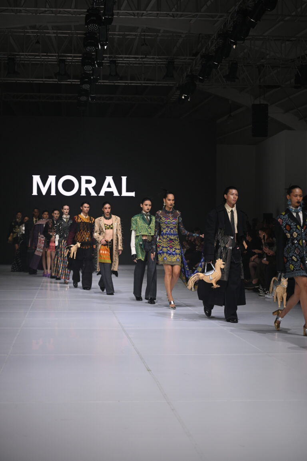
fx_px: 896
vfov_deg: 28.9
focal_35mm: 70
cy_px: 230
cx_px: 154
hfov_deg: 19.4
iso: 1000
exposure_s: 1/640
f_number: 3.2
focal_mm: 70
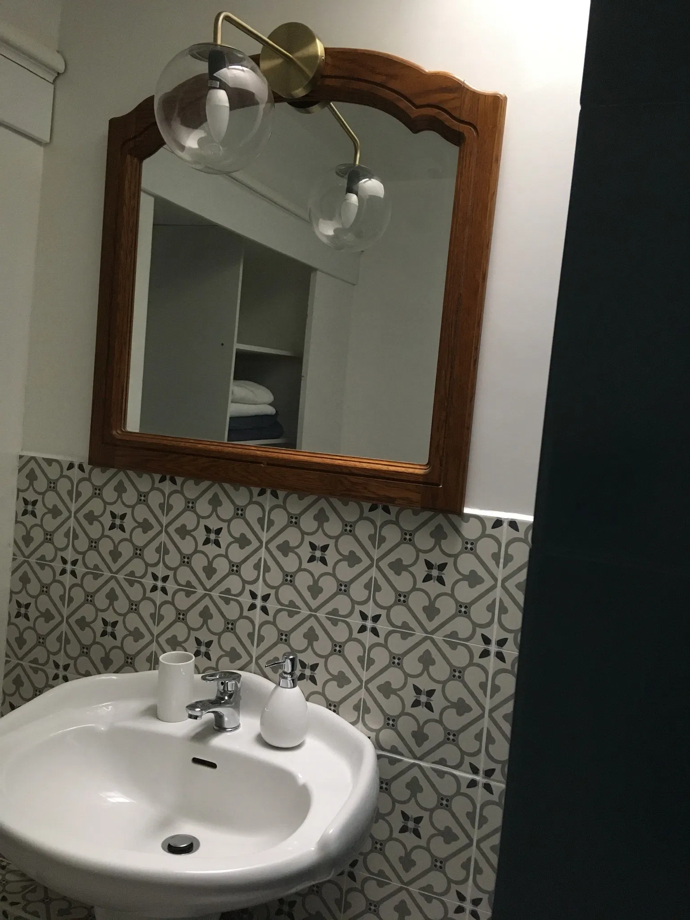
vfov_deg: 61.7
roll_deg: -4.9
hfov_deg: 48.2
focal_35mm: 29
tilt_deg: -2.4
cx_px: 345
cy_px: 460
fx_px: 771
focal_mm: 4.15
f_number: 2.2
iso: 200
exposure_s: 1/25
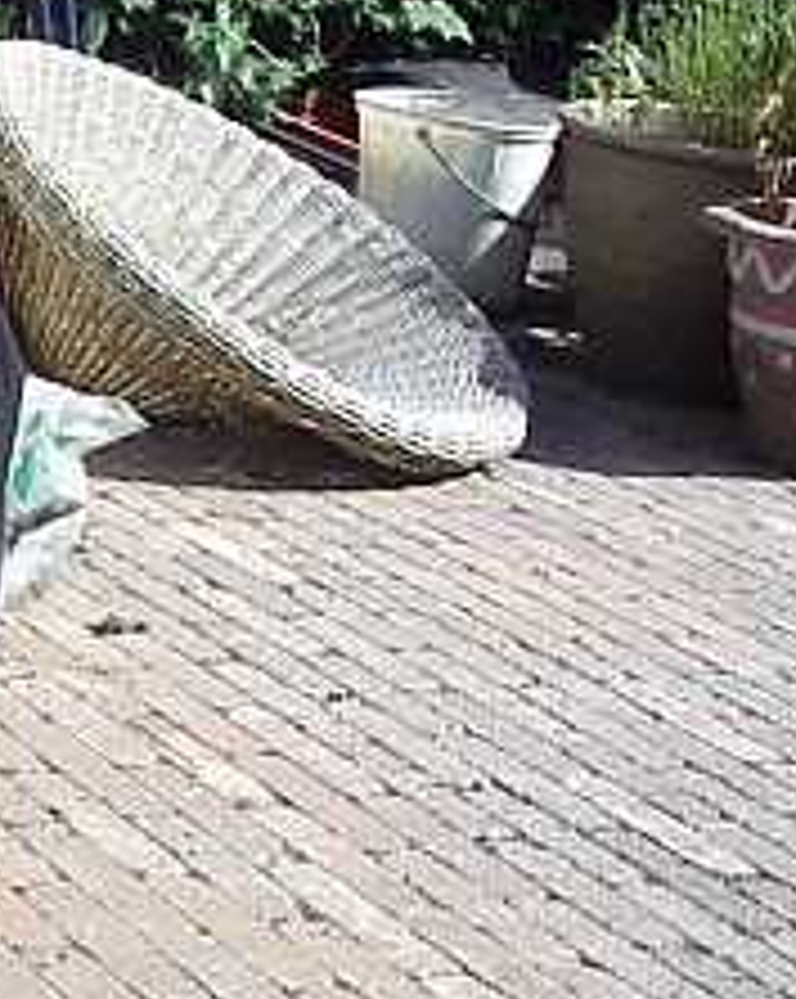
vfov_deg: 17.9
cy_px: 652
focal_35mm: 107
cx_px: -612
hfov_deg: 13.1
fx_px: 3157
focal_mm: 5.8
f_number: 4.8
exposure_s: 1/160
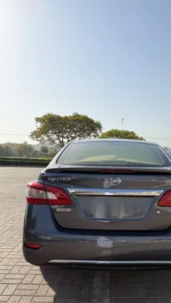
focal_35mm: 31
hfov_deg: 37.5
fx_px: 249
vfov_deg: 62.4
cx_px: 112
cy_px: 171
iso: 100
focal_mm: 6.76
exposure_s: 1/2053
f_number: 1.78
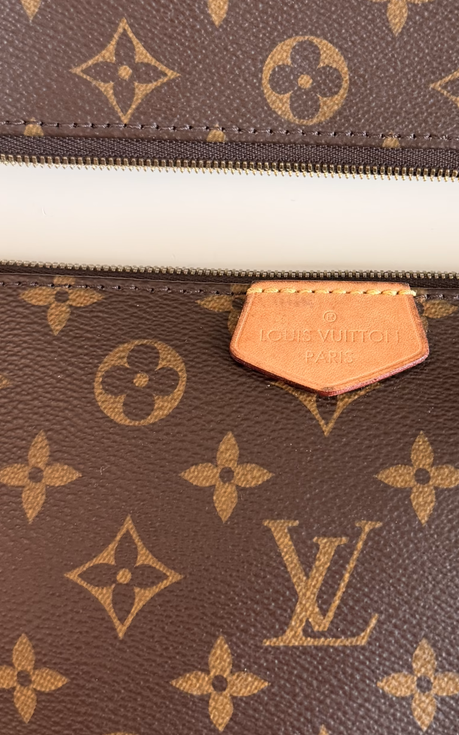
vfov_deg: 38.0
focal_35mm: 53
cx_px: 351
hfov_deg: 24.1
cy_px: 280
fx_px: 1061
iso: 125
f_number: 1.78
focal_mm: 6.76
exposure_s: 1/100
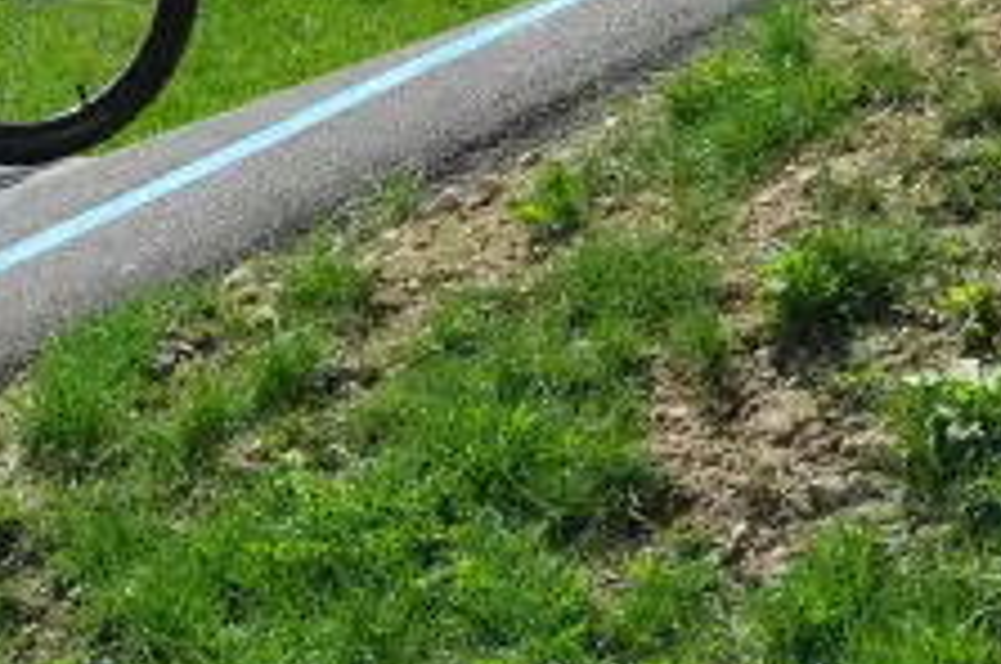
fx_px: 11754
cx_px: 296
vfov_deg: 3.2
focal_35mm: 423
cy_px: -204
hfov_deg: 4.9
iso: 800
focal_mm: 105
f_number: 13
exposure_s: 1/640
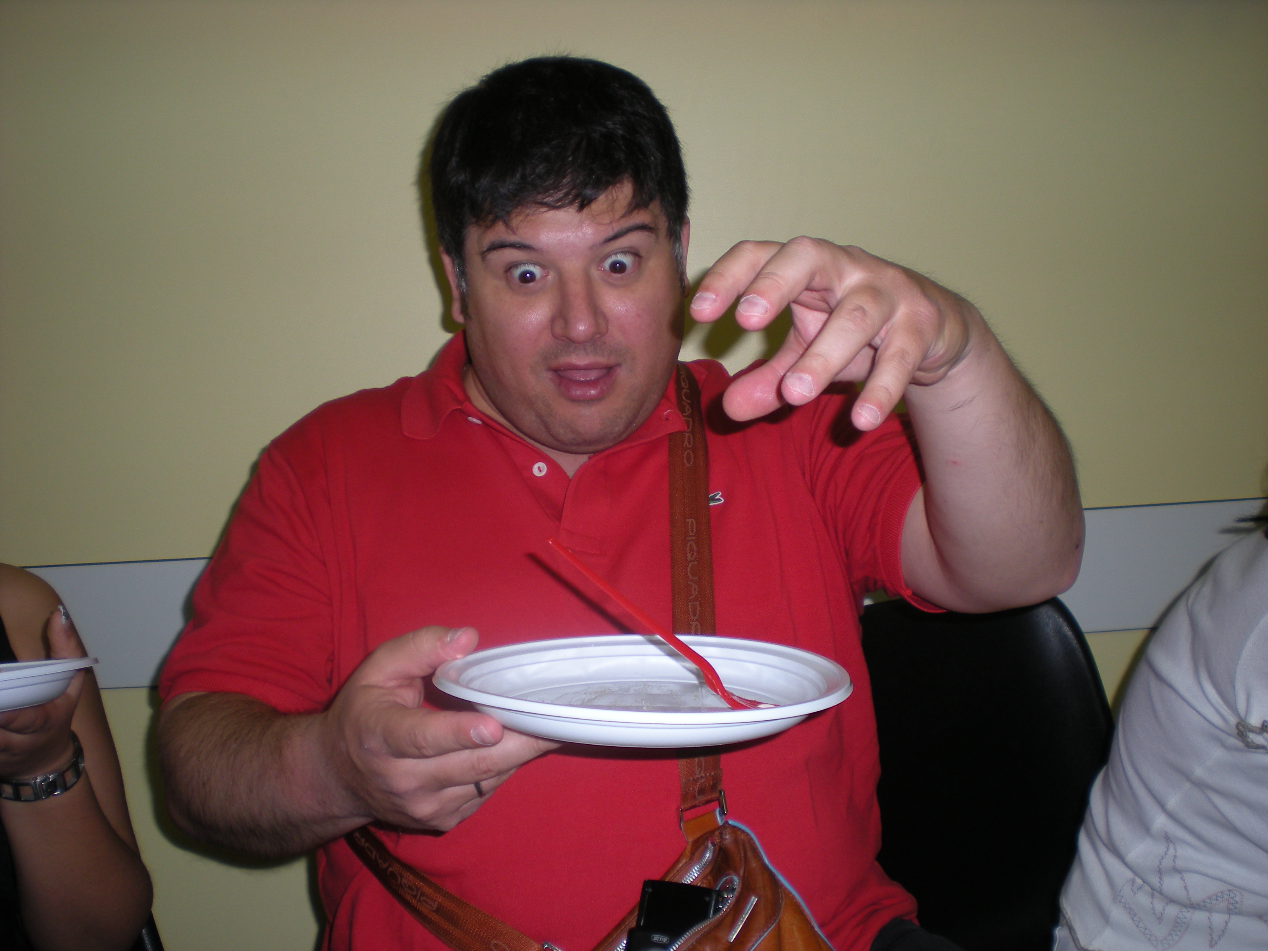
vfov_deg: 37.7
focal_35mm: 38
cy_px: 476
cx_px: 634
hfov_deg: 49.0
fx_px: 1392
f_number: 3.1
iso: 64
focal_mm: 6.3
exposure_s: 1/60
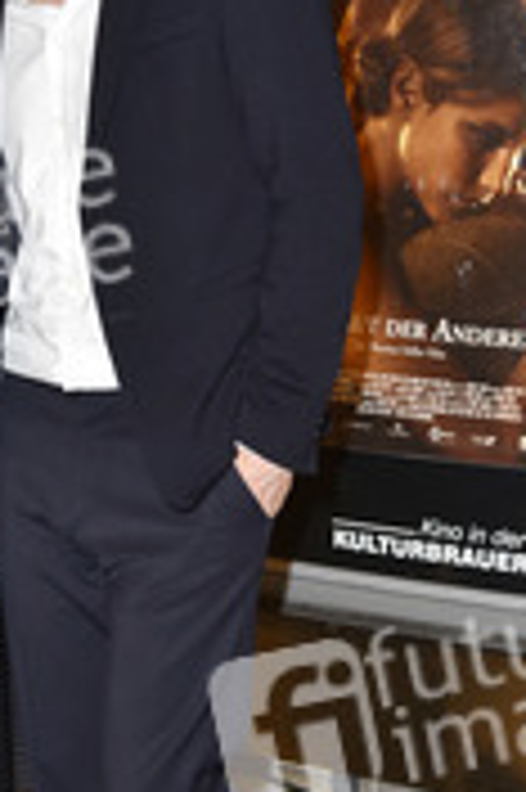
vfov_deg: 17.3
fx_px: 2591
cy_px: 482
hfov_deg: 11.5
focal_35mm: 118
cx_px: 31
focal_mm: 52
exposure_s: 1/160
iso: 1250
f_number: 6.3
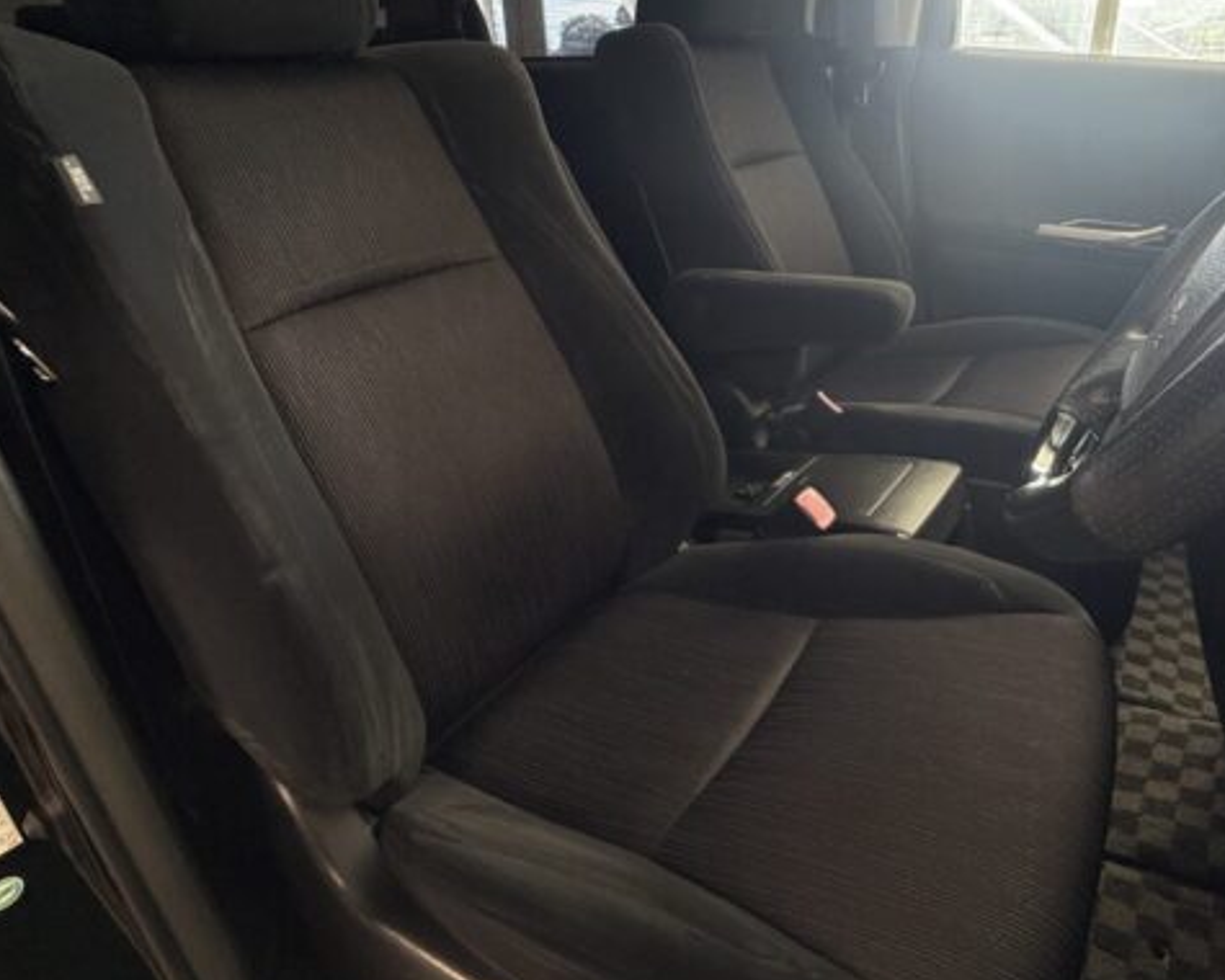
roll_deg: +2.5
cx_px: 689
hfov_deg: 72.3
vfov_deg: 60.8
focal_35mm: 23
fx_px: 834
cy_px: 464
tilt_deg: -24.3
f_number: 2.2
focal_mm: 2.22
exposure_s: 1/102
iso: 320
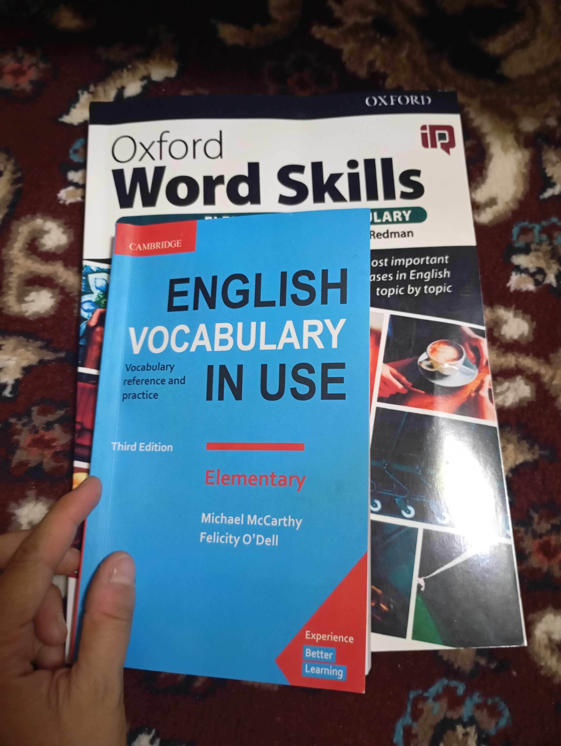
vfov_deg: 63.4
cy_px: 373
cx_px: 280
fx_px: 604
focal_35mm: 28
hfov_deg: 49.9
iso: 3131
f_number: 1.8
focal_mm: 4.27
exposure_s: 1/20
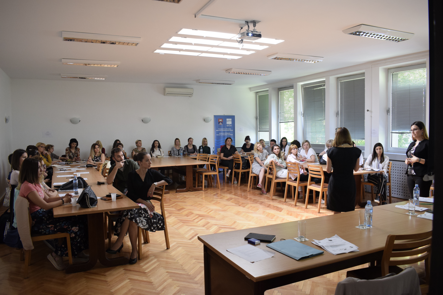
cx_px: 222
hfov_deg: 67.4
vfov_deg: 47.9
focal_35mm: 27
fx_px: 332
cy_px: 148
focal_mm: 18
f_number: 5.6
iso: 1250
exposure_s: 1/80
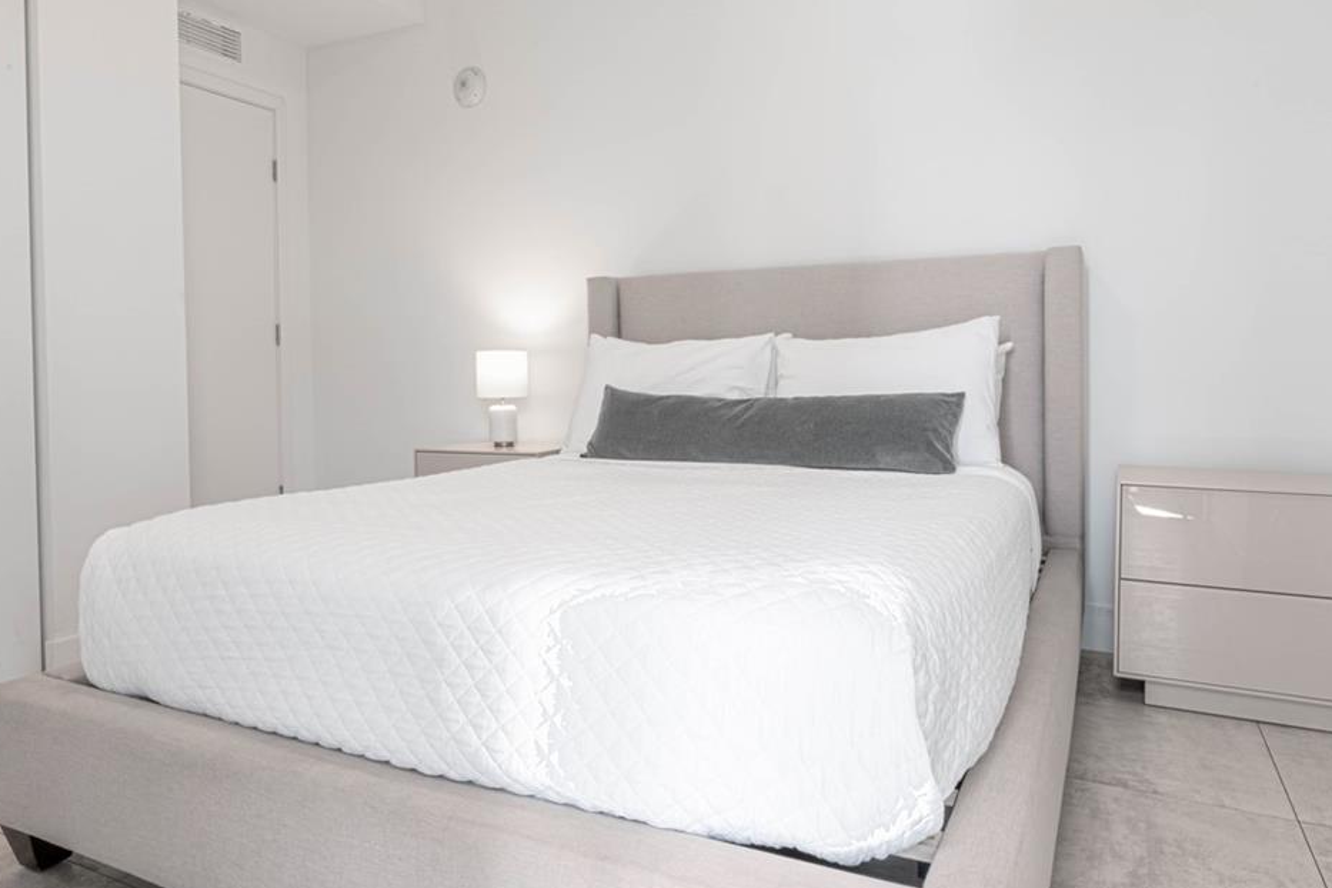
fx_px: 888
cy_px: 391
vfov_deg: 53.0
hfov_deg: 73.7
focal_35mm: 24
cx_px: 641
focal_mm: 14
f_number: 11
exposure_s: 1/6
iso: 400
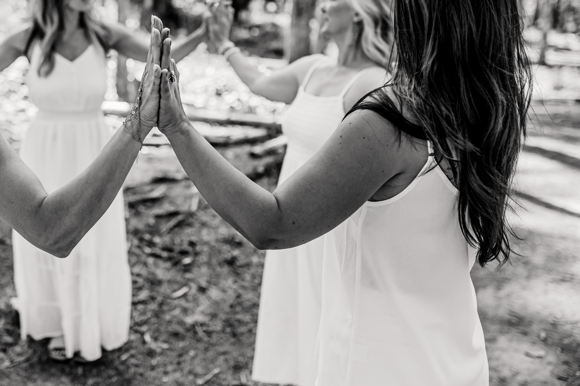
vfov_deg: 26.3
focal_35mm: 51
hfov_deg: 38.1
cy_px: 128
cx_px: 162
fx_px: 821
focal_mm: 35
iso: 400
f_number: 2
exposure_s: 1/2000
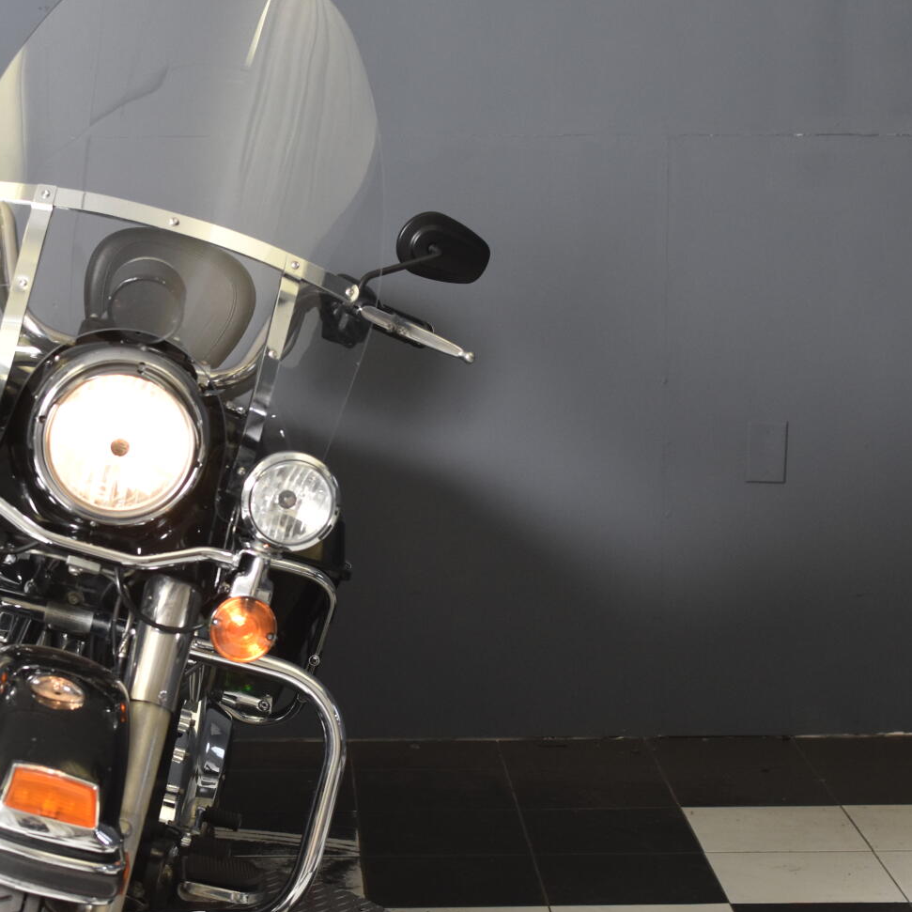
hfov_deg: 18.7
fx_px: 2739
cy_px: 565
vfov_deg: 18.9
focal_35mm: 92
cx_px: 173
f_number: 4.5
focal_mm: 35
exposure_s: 1/160
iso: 800
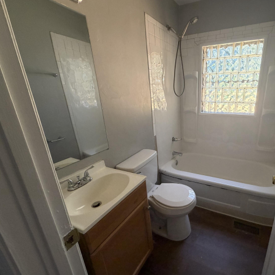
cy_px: 139
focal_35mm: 17
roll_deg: +1.1
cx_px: 184
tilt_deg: -18.6
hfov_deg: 81.1
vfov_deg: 84.0
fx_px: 153
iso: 320
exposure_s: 1/72
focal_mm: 2.22
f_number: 2.2
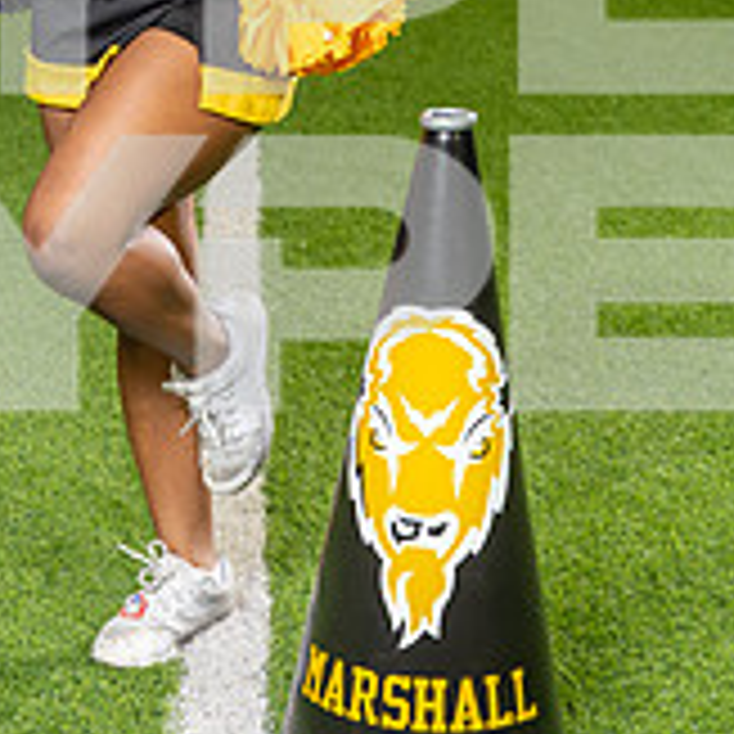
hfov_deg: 15.1
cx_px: 153
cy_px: -41
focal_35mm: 115
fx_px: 2759
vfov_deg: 14.8
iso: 640
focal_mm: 49
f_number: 4.5
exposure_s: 1/250
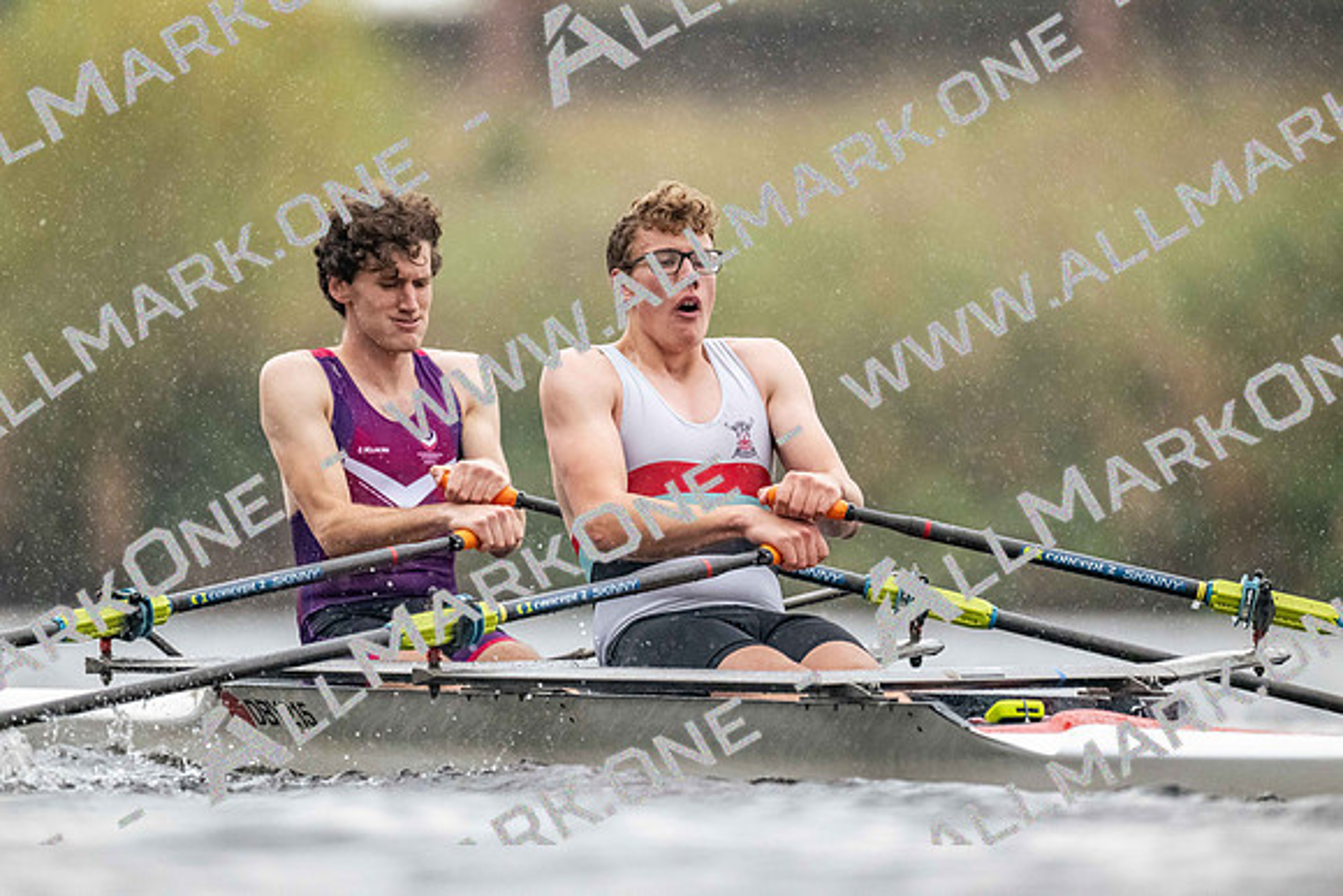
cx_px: 672
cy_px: 448
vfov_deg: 2.3
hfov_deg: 3.4
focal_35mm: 600
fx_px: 22388
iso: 5600
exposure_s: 1/2500
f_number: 4
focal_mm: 600
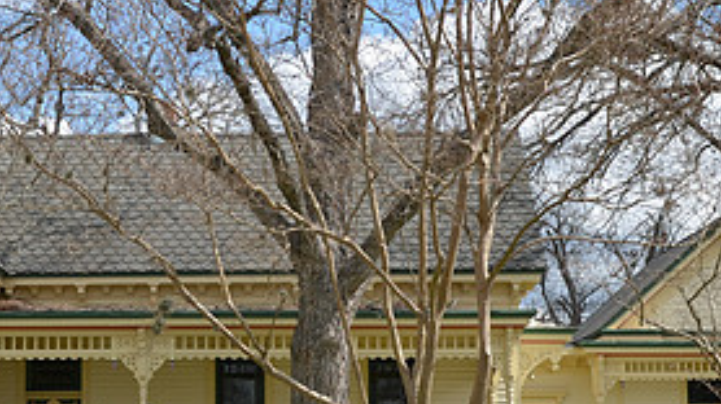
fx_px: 1624
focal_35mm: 85
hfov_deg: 24.9
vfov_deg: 14.1
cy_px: 334
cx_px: 259
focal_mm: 26
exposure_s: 1/200
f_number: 7.1
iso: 200
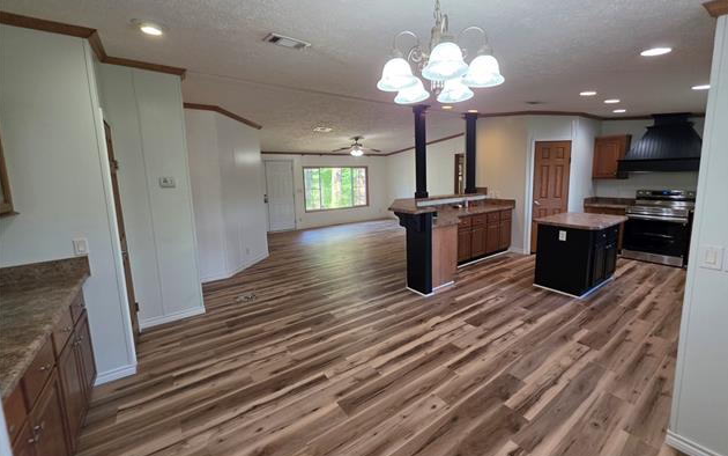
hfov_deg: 105.3
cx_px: 366
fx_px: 278
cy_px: 213
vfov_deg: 78.6
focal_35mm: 14
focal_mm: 2.2
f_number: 1.9
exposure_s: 1/120
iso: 100
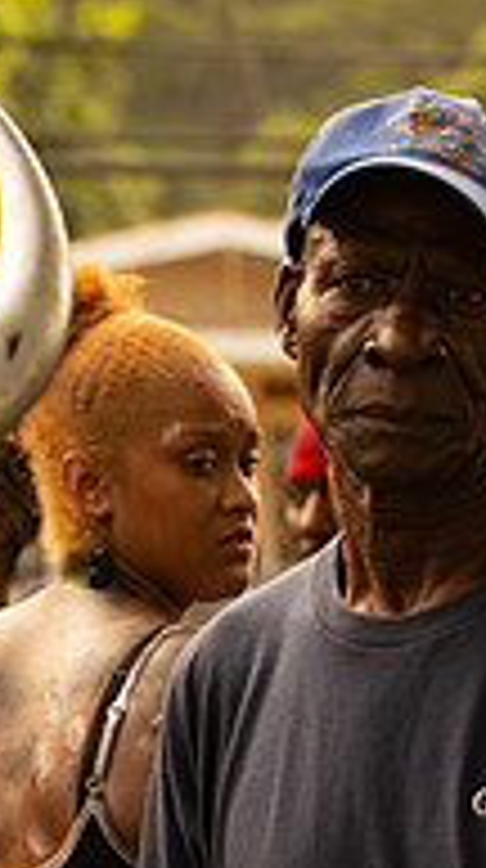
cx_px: -79
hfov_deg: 7.0
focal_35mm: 171
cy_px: 976
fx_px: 3933
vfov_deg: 12.4
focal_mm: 70
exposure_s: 1/320
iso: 220
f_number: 5
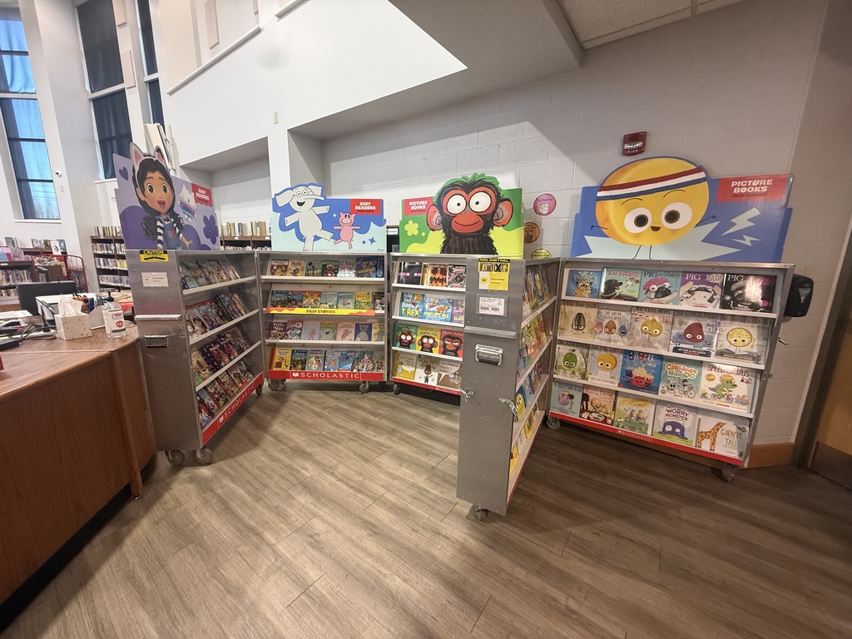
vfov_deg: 85.7
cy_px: 320
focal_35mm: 14
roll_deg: -0.8
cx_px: 426
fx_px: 345
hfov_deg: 102.1
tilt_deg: -11.4
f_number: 2.2
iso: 250
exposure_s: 1/60
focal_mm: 2.22
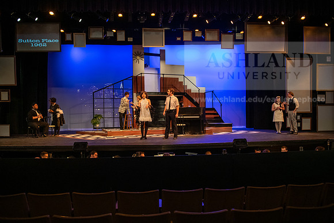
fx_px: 269
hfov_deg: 63.6
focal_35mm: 29
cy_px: 112
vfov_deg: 45.0
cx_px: 167
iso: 3200
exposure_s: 1/200
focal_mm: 29
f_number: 3.2
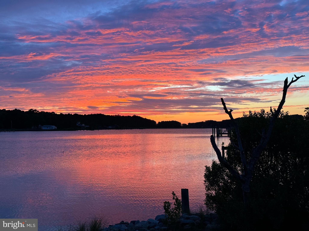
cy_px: 116
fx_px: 428
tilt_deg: +0.0
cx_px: 154
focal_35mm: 48
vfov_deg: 30.3
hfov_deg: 39.7
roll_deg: +0.5
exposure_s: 1/95
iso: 100
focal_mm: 6.76
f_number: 1.78
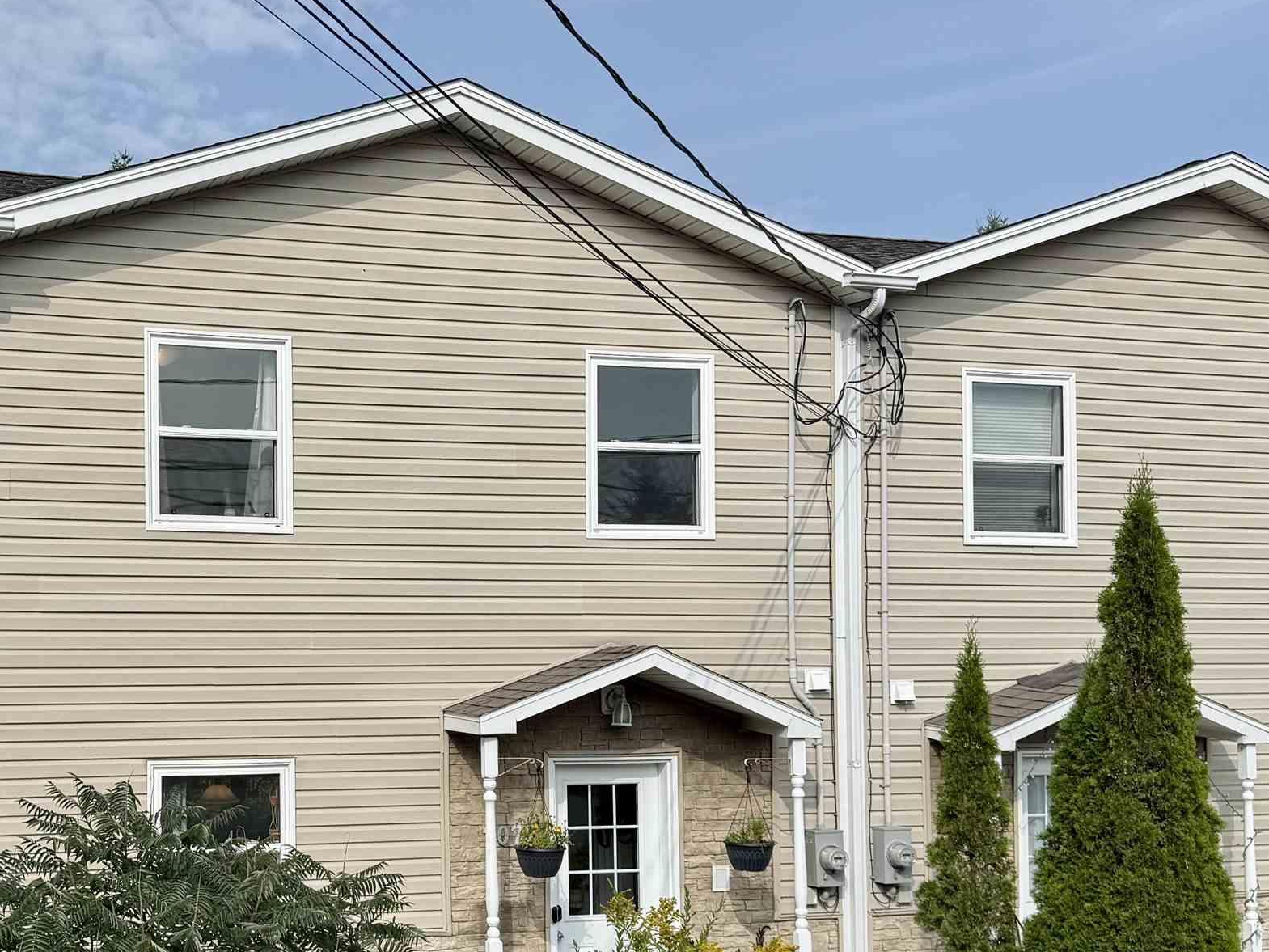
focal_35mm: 47
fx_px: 1723
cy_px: 629
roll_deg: -0.1
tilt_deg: +2.2
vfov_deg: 30.7
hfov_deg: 39.1
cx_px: 284
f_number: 1.78
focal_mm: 6.76
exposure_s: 1/5319
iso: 80
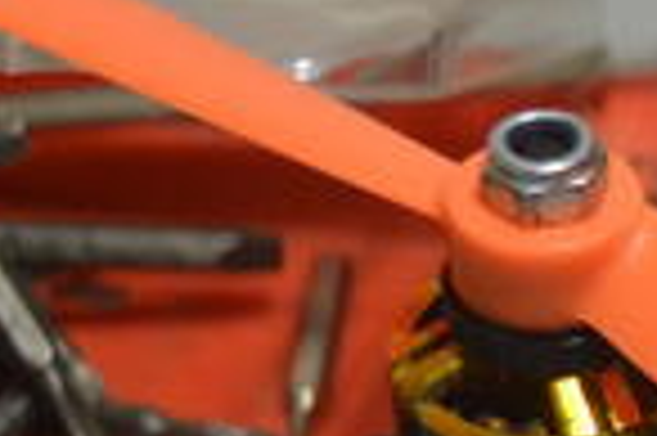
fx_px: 4503
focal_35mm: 247
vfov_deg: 5.5
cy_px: 479
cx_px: 1922
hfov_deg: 7.4
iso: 400
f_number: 4
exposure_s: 1/60
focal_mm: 24
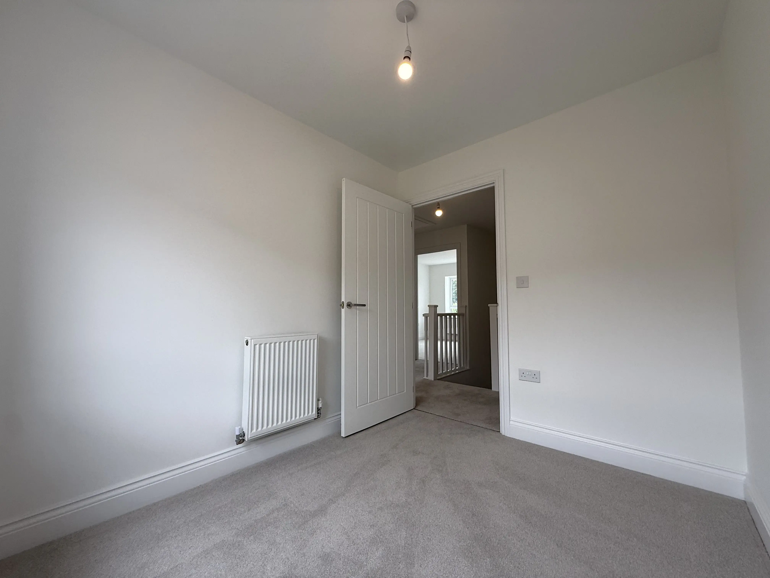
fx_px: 311
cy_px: 289
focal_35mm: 14
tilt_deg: +2.7
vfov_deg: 85.7
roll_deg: -0.7
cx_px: 385
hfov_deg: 102.1
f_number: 2.2
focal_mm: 2.22
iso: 50
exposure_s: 1/121
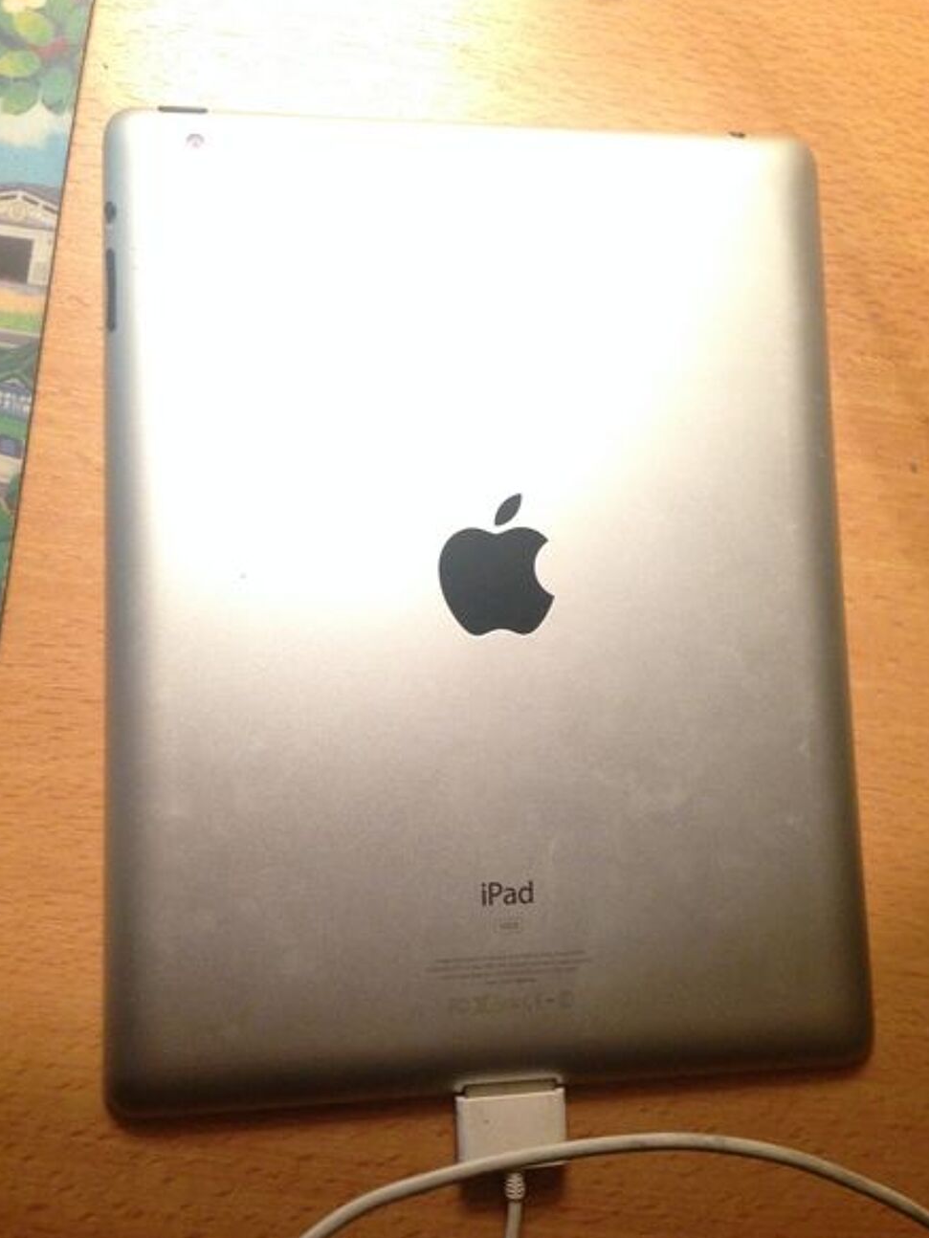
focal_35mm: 34
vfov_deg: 53.9
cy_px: 619
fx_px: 1216
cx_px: 472
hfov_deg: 41.8
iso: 320
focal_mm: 4.12
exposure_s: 1/20
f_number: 2.4
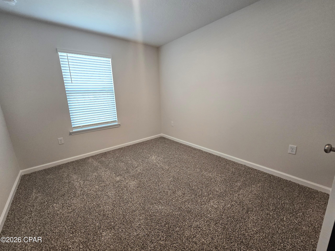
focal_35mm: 13
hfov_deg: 106.2
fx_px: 126
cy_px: 126
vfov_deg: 89.9
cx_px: 168
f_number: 2.2
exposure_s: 1/60
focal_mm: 2.2
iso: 160
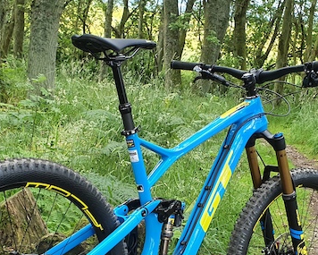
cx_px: 153
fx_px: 687
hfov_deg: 26.1
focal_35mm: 73
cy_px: 227
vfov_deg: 20.6
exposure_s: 1/100
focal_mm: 4.32
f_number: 2.4
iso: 64
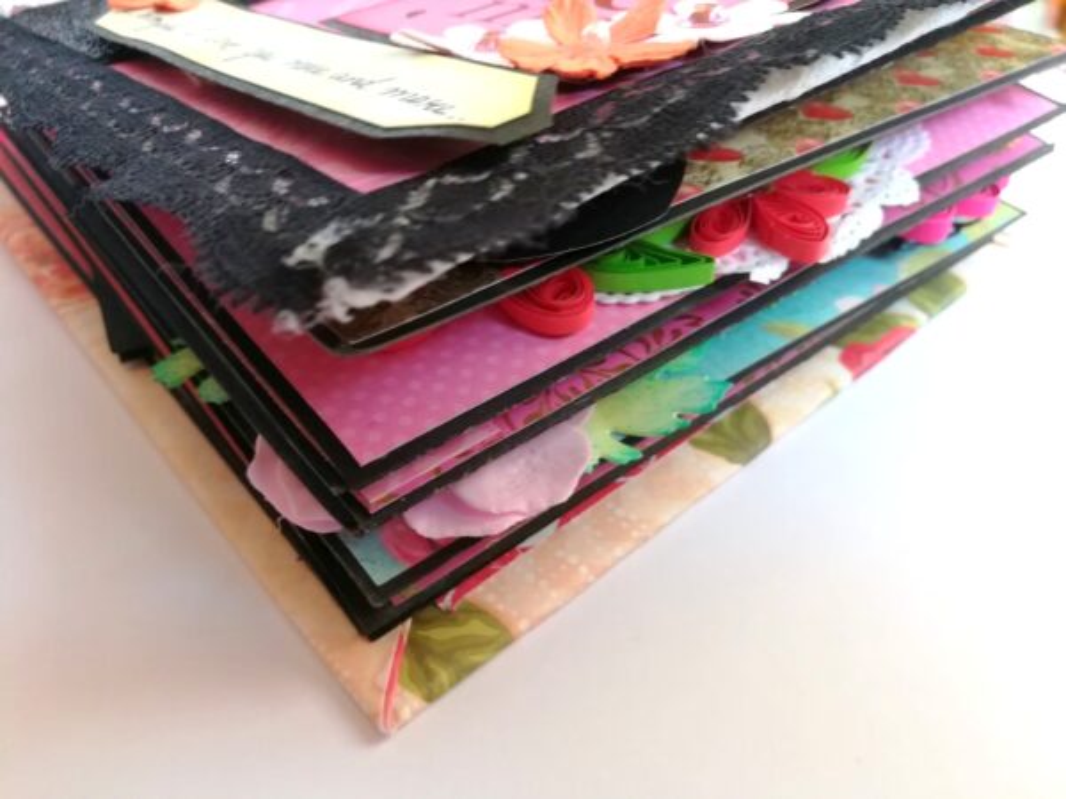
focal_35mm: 26
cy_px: 400
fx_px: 801
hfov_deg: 67.3
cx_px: 533
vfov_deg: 53.1
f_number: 2.2
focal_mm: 3.83
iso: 100
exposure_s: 1/33.3
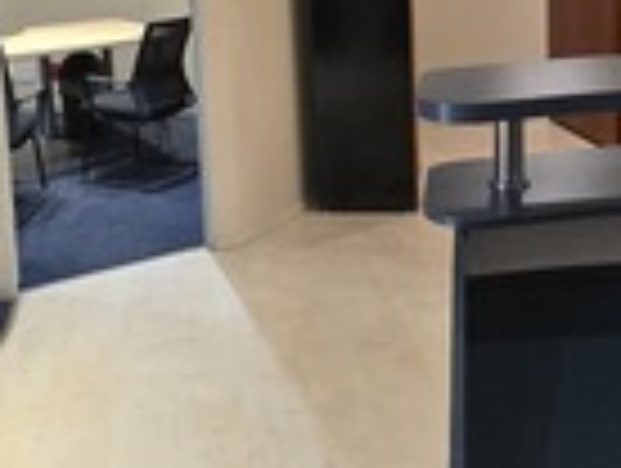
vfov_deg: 28.9
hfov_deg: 40.4
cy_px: -7
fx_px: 845
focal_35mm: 47
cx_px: 292
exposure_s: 1/50
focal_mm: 1.7
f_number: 2.2
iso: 400
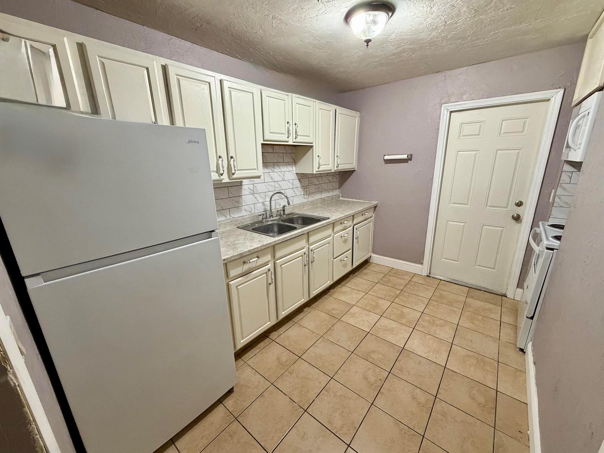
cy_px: 226
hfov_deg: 102.1
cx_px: 302
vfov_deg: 85.7
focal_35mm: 14
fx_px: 244
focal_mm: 2.22
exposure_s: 1/60
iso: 400
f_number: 2.2
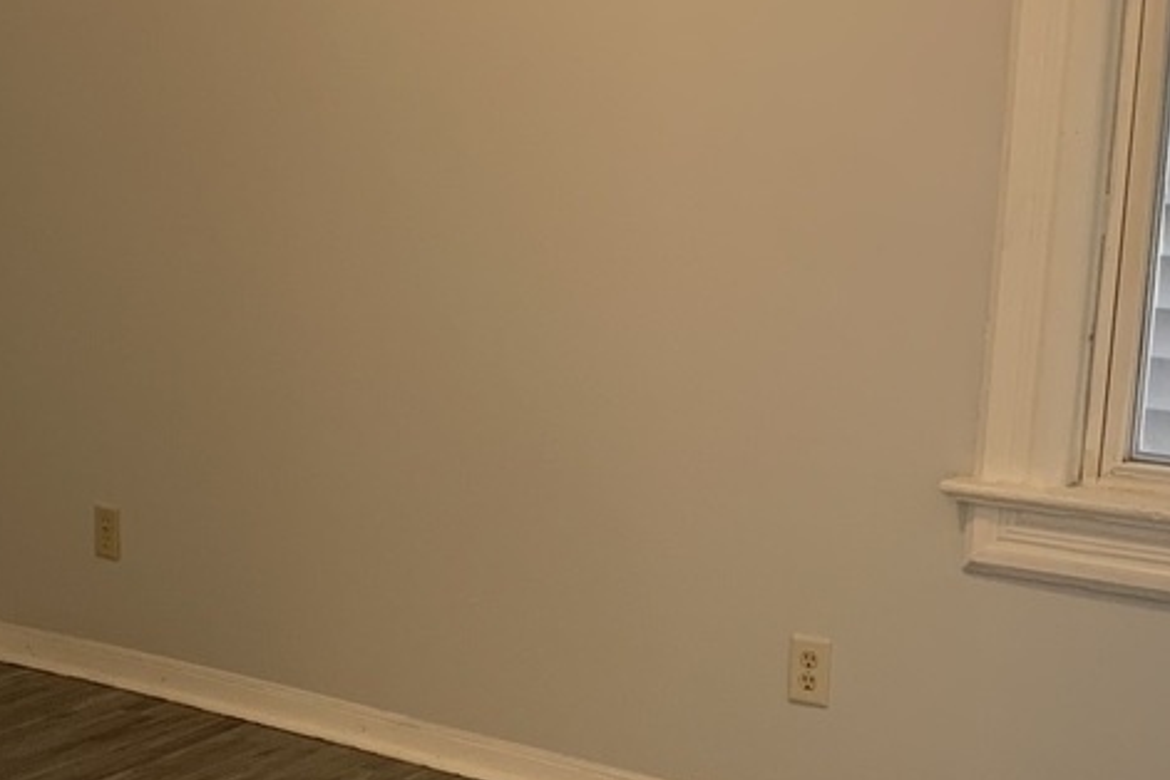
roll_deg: -1.3
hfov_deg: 32.3
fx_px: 2015
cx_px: 512
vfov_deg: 21.6
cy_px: 619
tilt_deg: -15.0
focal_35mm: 62
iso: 160
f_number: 1.8
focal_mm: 4.25
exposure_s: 1/60
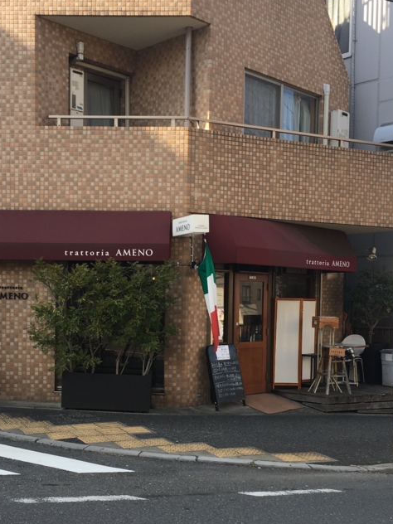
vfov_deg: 40.1
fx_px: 711
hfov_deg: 30.9
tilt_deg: -2.4
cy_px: 336
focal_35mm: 47
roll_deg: -1.3
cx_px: 176
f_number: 2.2
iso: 25
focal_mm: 4.15
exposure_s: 1/356
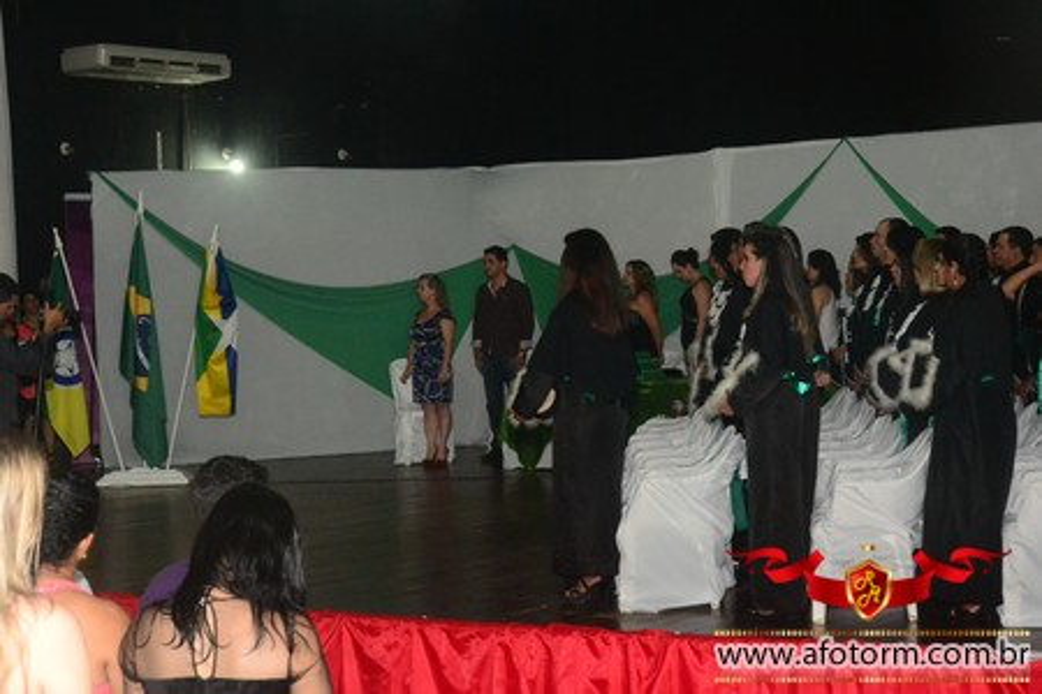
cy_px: 347
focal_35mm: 72
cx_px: 521
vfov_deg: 18.9
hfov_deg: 28.1
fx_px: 2084
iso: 3200
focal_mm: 48
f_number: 7.1
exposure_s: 1/80
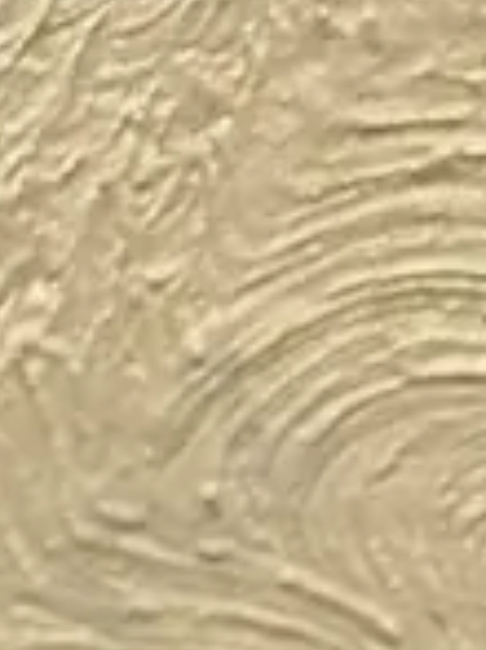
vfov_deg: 8.8
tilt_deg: -39.9
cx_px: -1074
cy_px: 2198
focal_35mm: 167
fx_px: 3131
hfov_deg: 7.6
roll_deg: -3.7
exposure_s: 1/50
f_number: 1.78
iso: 400
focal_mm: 6.86
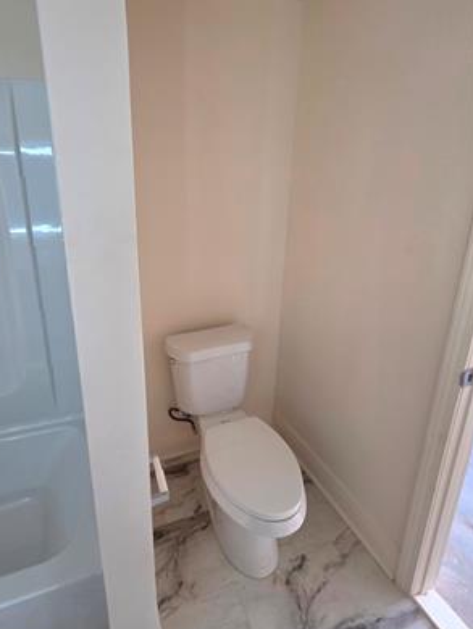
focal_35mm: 16
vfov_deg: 94.1
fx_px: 291
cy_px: 282
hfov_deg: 77.2
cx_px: 187
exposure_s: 1/60.2
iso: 160
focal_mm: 2.2
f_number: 1.9
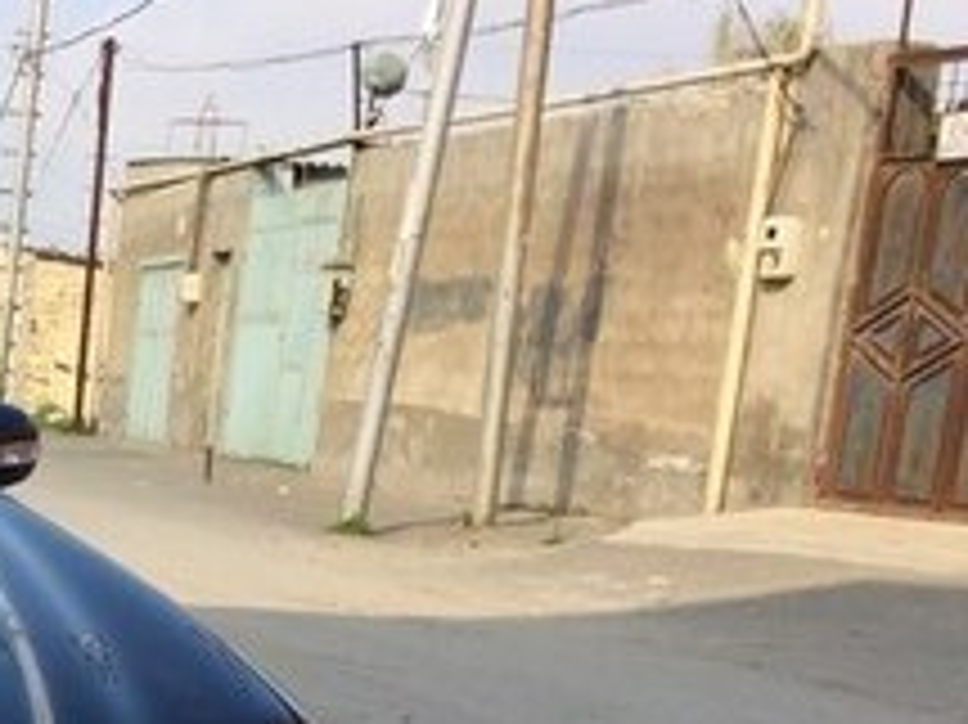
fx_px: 2487
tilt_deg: -12.7
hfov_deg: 19.6
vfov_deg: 15.9
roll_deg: -3.4
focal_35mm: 89
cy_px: 879
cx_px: -410
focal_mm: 4.15
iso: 32
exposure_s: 1/1080
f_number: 2.2
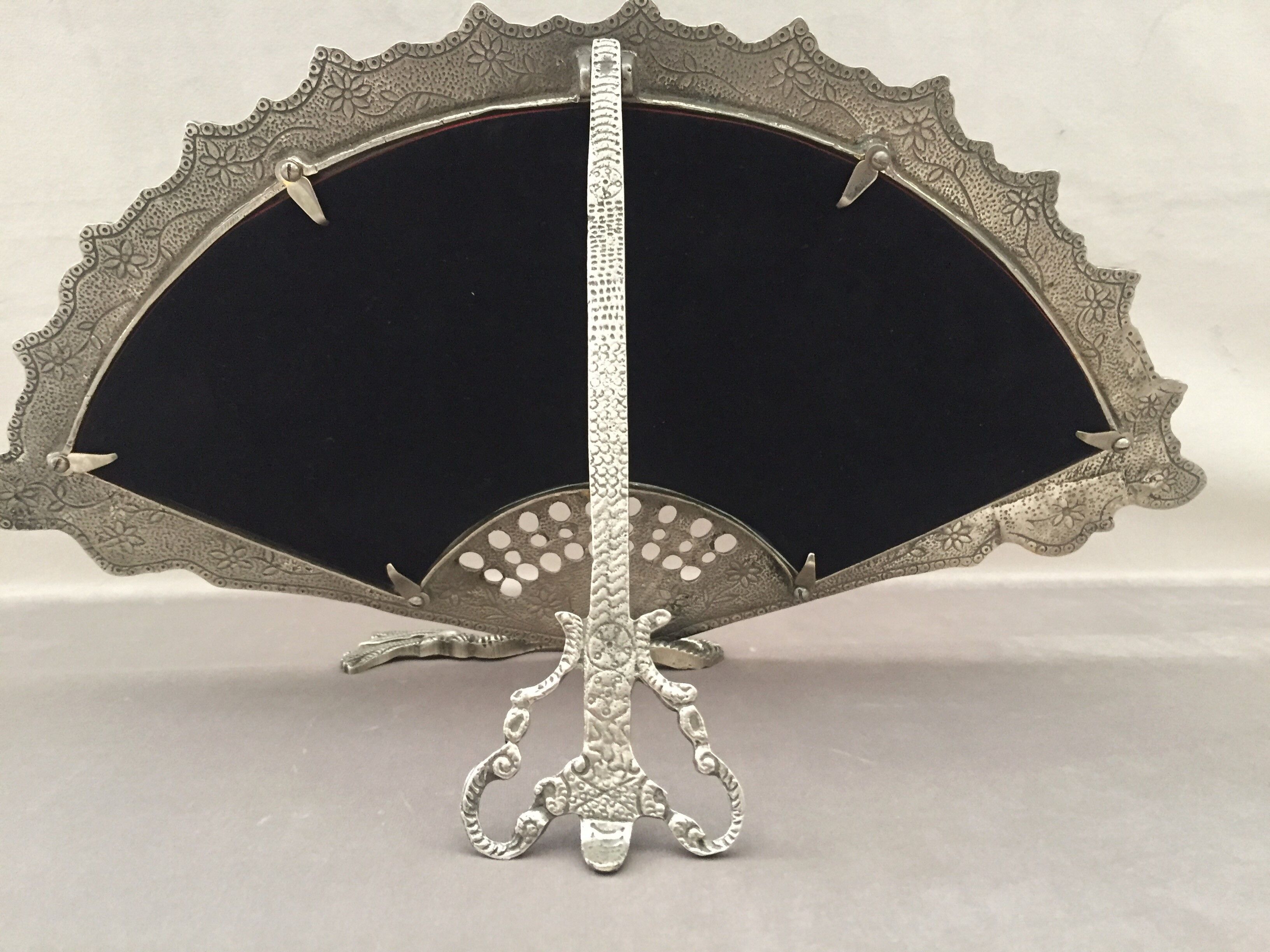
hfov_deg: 61.7
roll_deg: -0.5
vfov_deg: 48.2
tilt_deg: -4.8
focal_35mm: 29
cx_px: 635
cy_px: 476
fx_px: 1064
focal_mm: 4.15
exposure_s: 1/17
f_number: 2.2
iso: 250
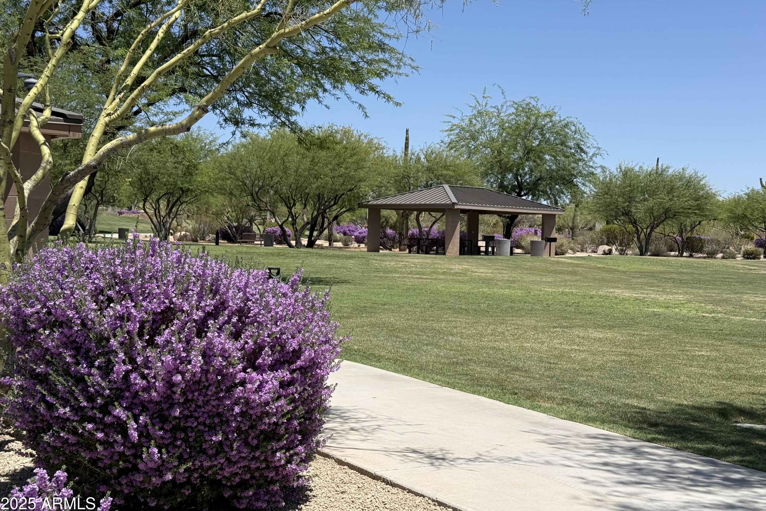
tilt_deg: +0.2
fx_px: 1064
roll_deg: -2.0
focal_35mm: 50
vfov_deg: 27.0
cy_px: 242
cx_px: 383
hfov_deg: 39.6
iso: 80
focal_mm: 6.76
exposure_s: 1/6024
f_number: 1.78
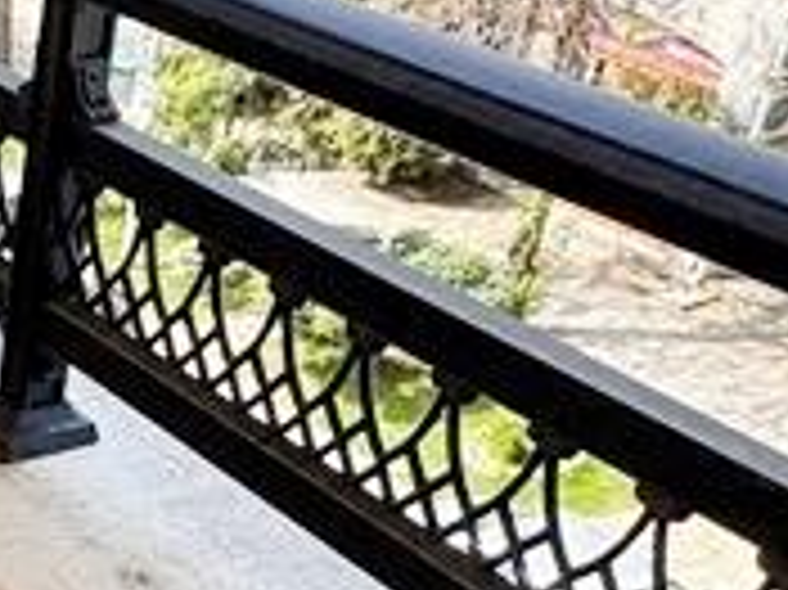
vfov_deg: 15.9
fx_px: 1865
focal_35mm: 82
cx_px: -527
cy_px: 986
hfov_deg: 19.4
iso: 40
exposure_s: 1/153
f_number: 2.2
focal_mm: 2.22
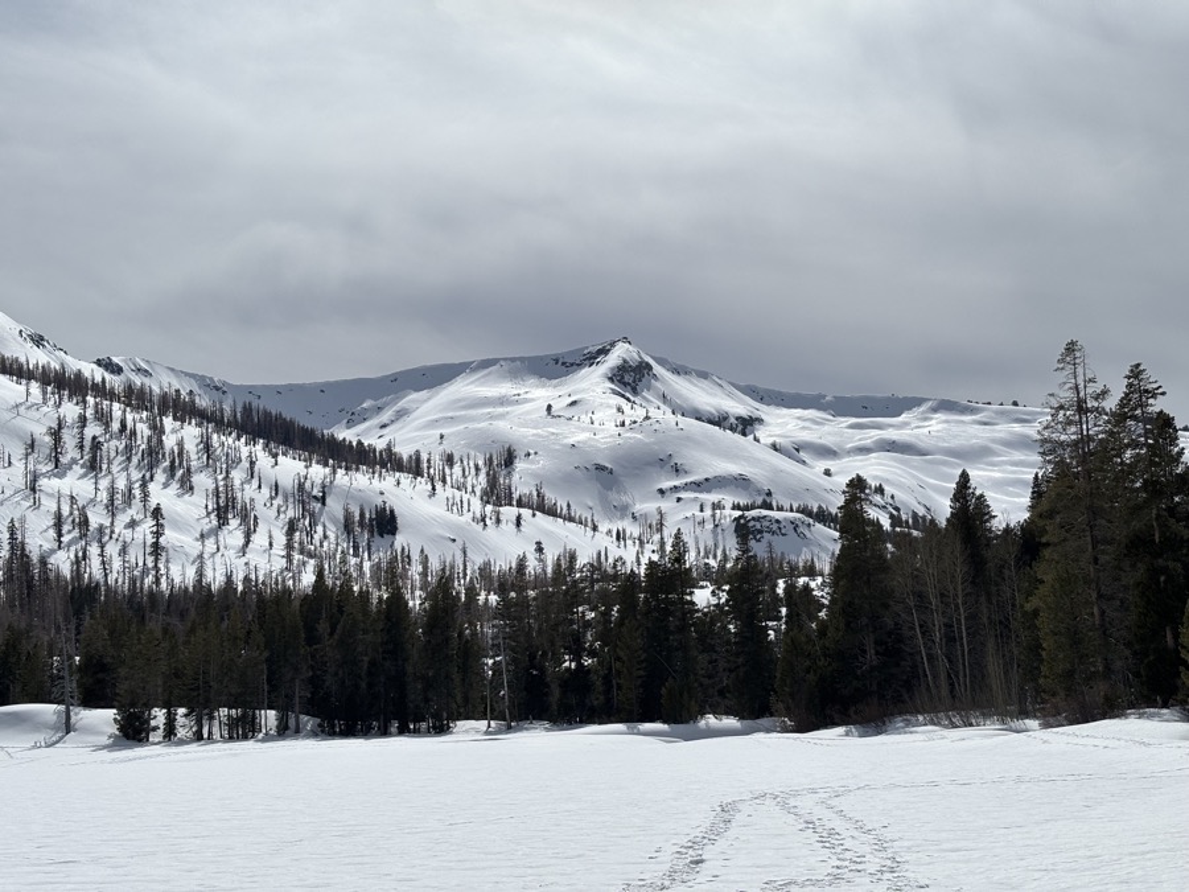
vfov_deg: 28.0
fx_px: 1786
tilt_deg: +8.1
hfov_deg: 36.8
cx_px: 594
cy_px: 446
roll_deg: +0.5
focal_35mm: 52
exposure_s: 1/10989
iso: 25
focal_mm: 5.96
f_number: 1.6
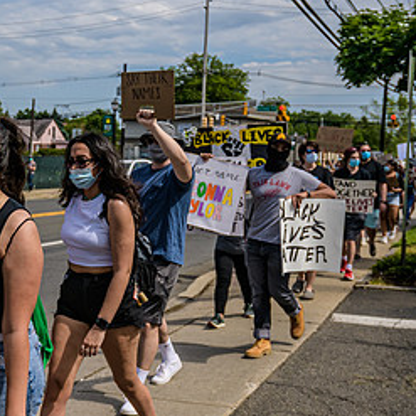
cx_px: 79
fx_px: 680
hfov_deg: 33.0
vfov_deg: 34.0
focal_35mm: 50
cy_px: 201
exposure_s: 1/4000
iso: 200
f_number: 4
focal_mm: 25
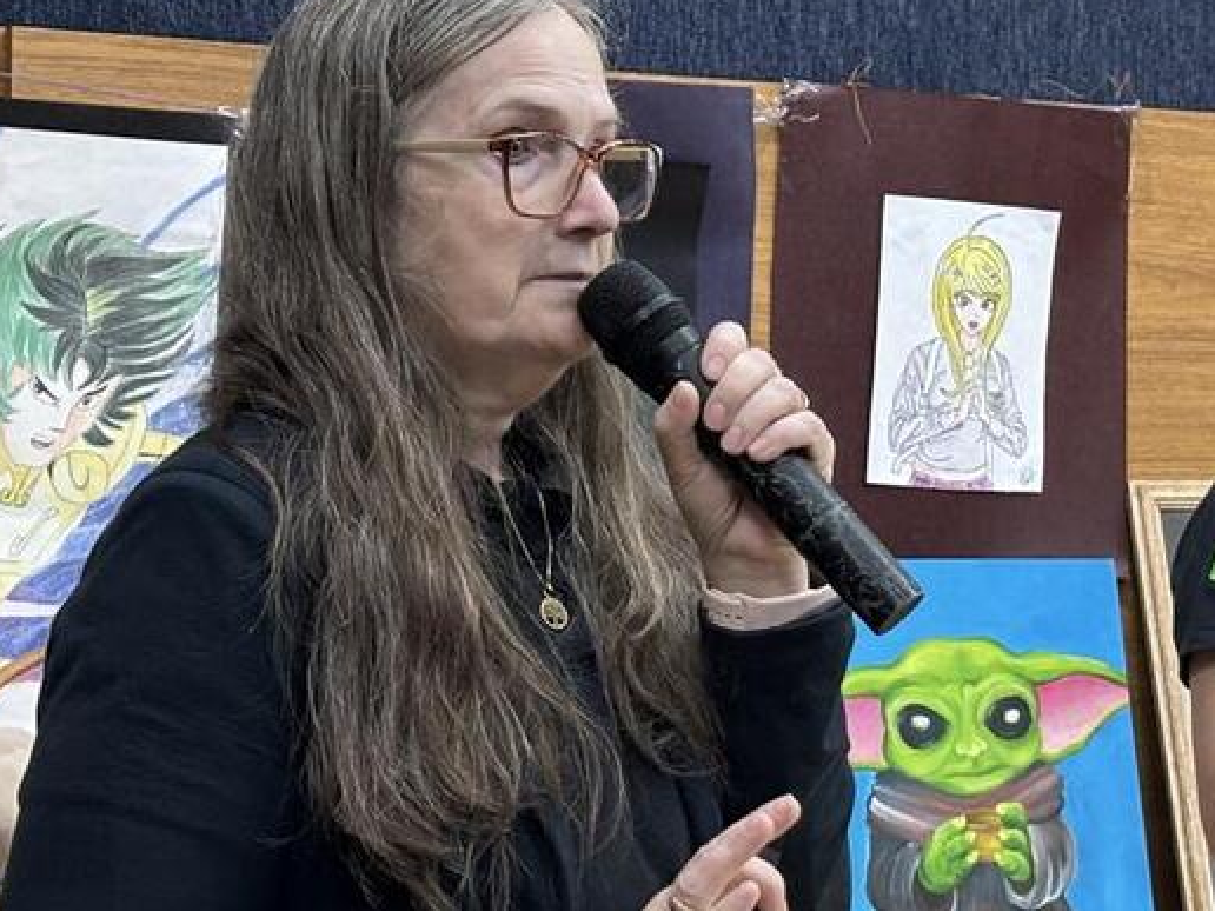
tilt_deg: -0.2
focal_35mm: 121
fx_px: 4247
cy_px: 581
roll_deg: -0.4
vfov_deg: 12.2
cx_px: 1048
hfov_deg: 16.1
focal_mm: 5.96
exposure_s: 1/40
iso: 200
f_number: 1.6
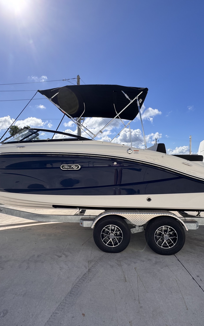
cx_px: 99
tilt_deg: -0.1
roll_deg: +0.2
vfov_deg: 85.1
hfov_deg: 59.6
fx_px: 178
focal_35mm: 20
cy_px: 163
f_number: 2.2
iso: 50
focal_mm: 2.22
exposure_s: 1/1600
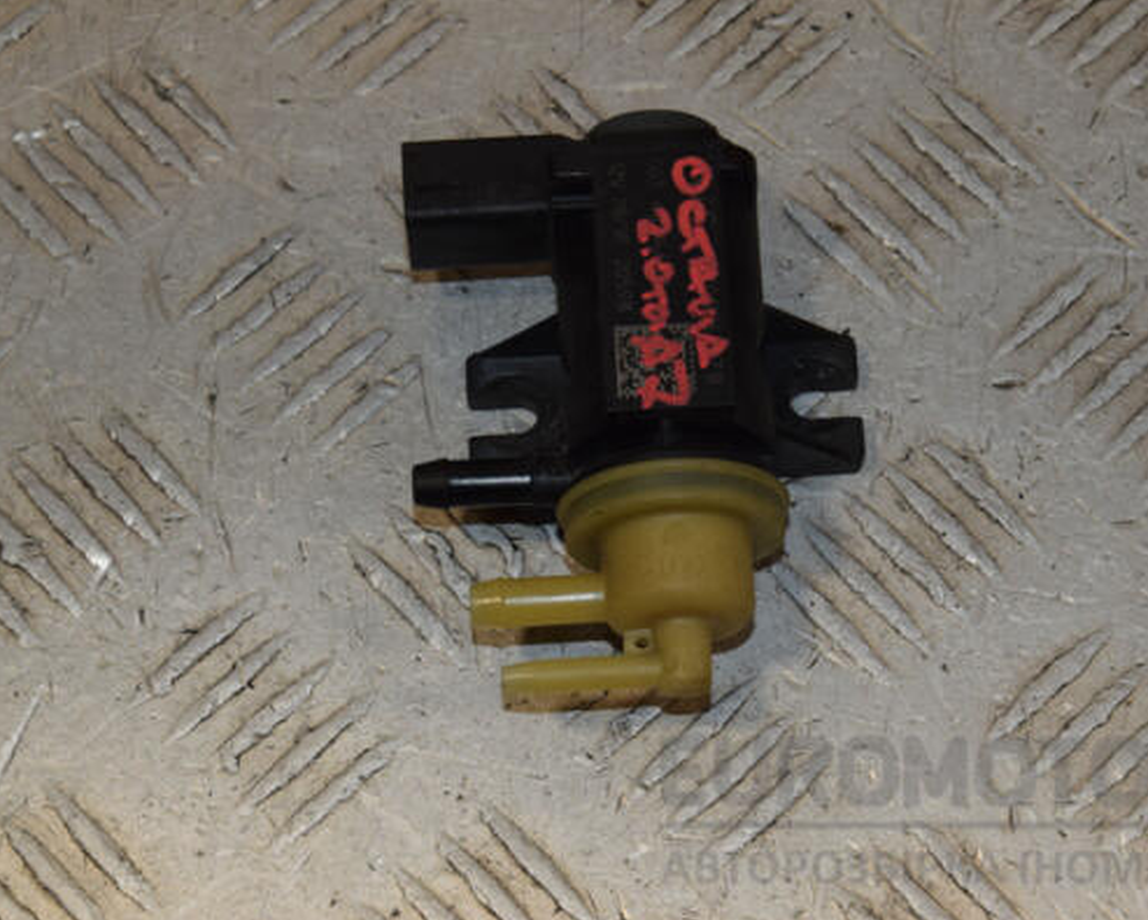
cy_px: 461
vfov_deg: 13.7
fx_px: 3842
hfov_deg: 17.0
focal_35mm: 113
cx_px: 617
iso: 800
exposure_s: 1/200
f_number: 10
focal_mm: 66
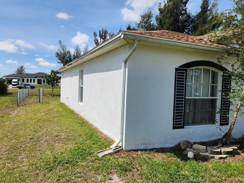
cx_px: 117
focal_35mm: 25
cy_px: 92
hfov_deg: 69.3
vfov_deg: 54.9
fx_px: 176
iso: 20
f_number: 1.8
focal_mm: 5.4
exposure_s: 1/2222
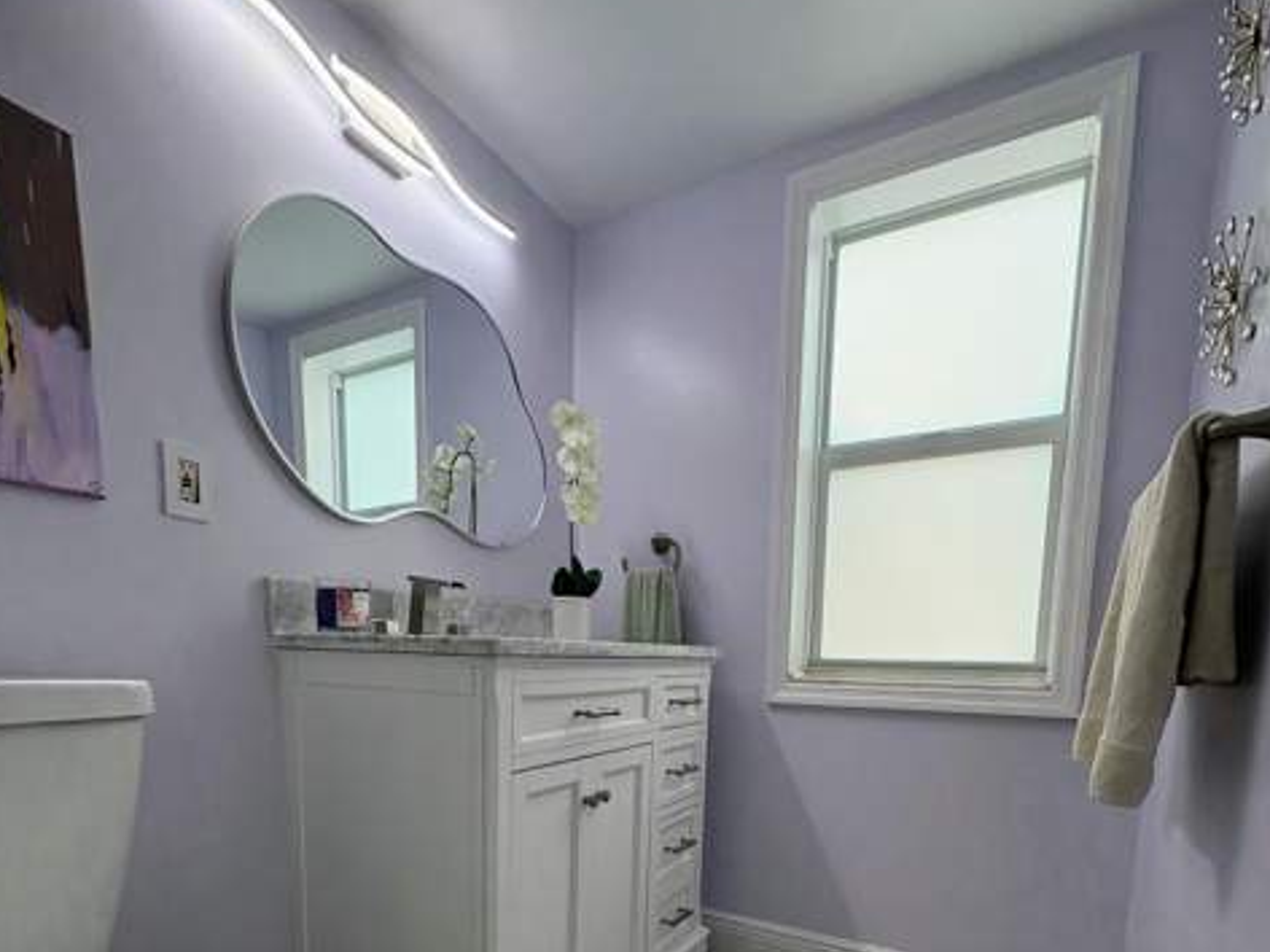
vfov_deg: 63.7
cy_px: 740
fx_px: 697
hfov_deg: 84.7
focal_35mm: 19
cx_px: 630
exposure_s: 1/123
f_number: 2.2
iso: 100
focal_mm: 2.22
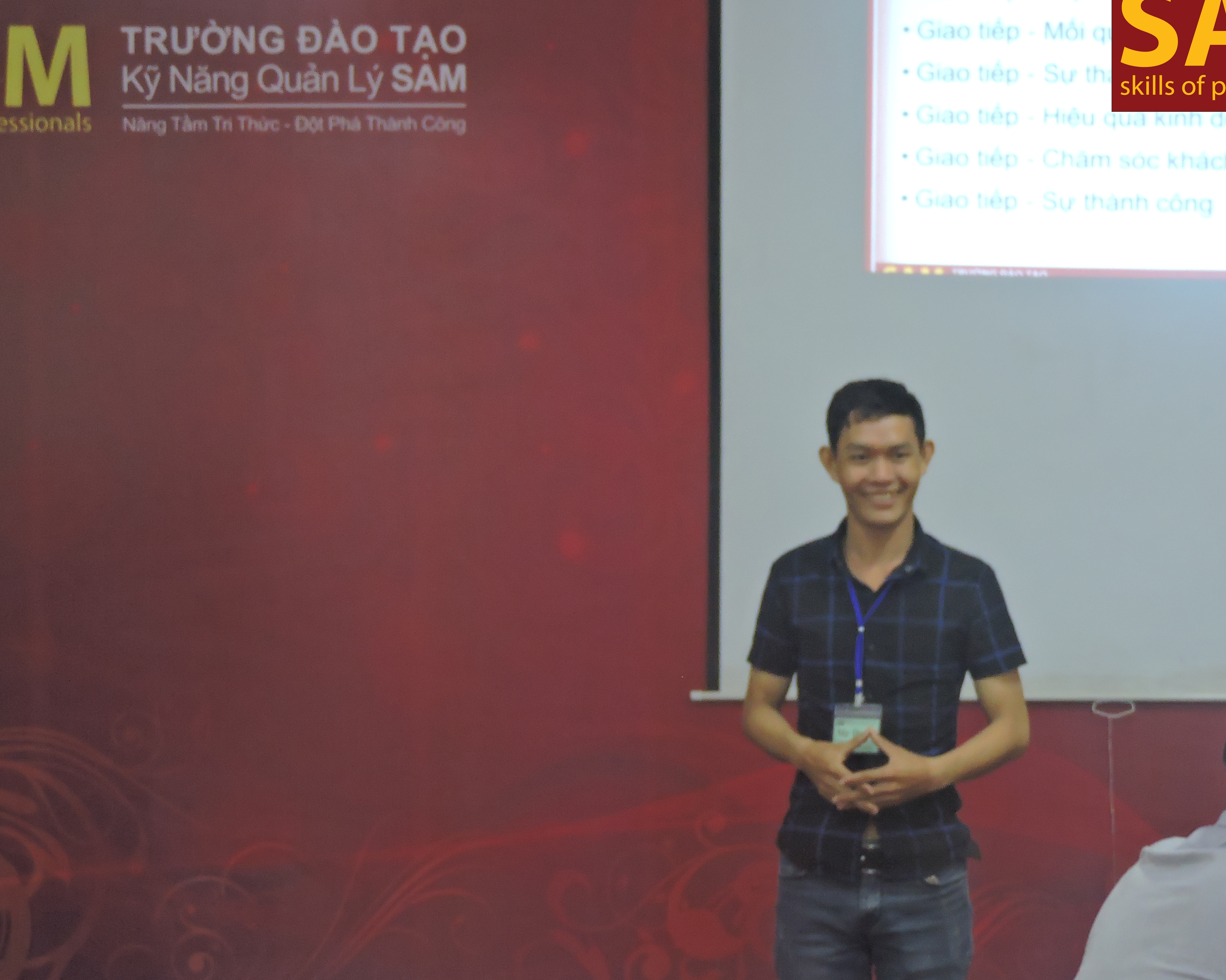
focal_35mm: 115
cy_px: 512
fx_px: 4173
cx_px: 649
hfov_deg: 16.7
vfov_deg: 13.4
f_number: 4.1
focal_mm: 17.8
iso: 800
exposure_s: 1/20
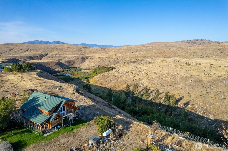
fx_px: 139
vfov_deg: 57.2
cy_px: 76
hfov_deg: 78.6
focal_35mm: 22
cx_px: 114
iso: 100
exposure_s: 1/1250
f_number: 2.8
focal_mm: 8.38
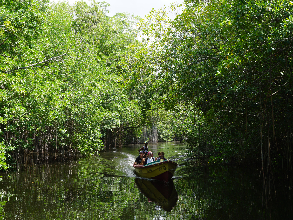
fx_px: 402
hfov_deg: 40.0
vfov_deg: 30.5
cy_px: 109
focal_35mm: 48
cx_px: 134
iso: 100
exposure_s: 1/80
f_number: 8
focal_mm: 29
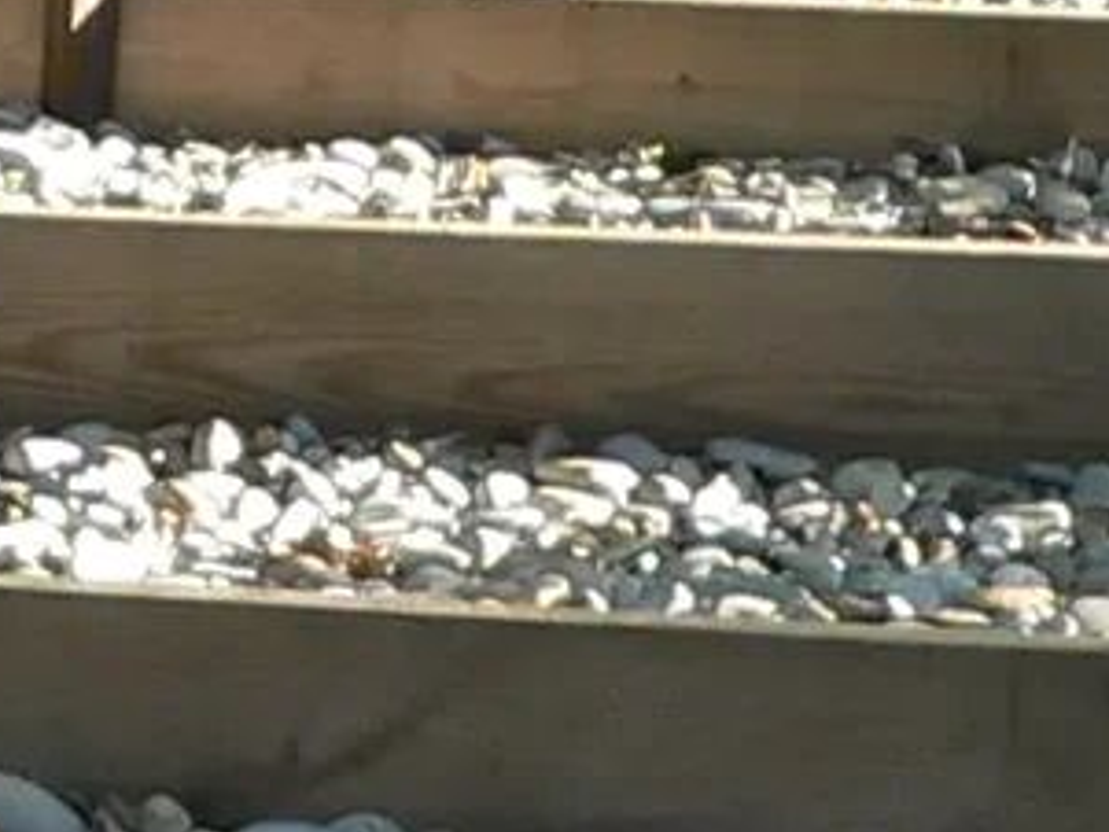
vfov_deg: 5.9
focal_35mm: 239
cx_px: -203
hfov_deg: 8.2
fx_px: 7660
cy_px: -1351
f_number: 2.8
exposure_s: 1/100
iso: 80
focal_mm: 6
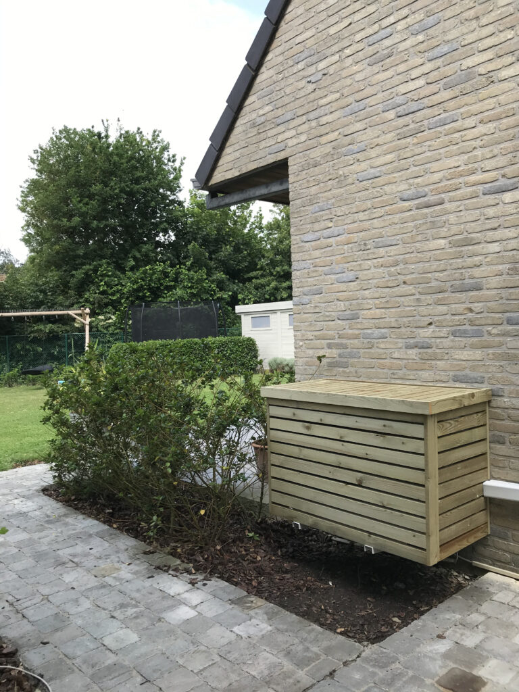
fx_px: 560
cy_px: 346
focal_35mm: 28
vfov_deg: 63.4
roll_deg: +2.4
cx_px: 260
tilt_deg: +0.0
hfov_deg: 49.7
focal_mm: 3.99
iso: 20
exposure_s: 1/1008
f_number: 1.8
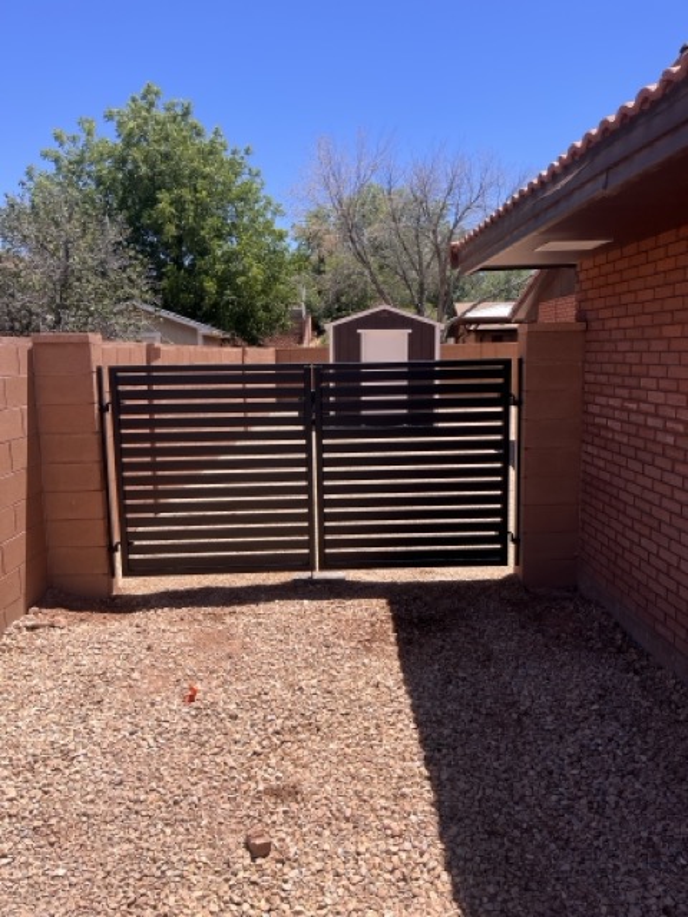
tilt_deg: -9.1
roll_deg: +1.5
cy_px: 458
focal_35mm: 26
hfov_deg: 53.1
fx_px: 689
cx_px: 344
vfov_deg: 67.3
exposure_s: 1/2632
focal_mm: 5.1
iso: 50
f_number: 1.6
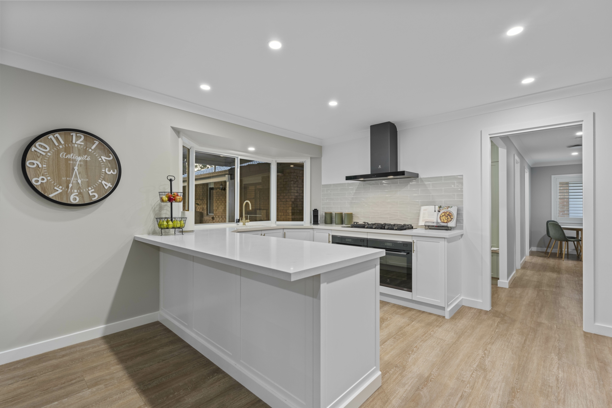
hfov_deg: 93.3
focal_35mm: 17
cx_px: 306
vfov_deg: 70.4
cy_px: 204
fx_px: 289
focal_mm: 17
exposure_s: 1/6
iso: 1250
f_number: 6.3
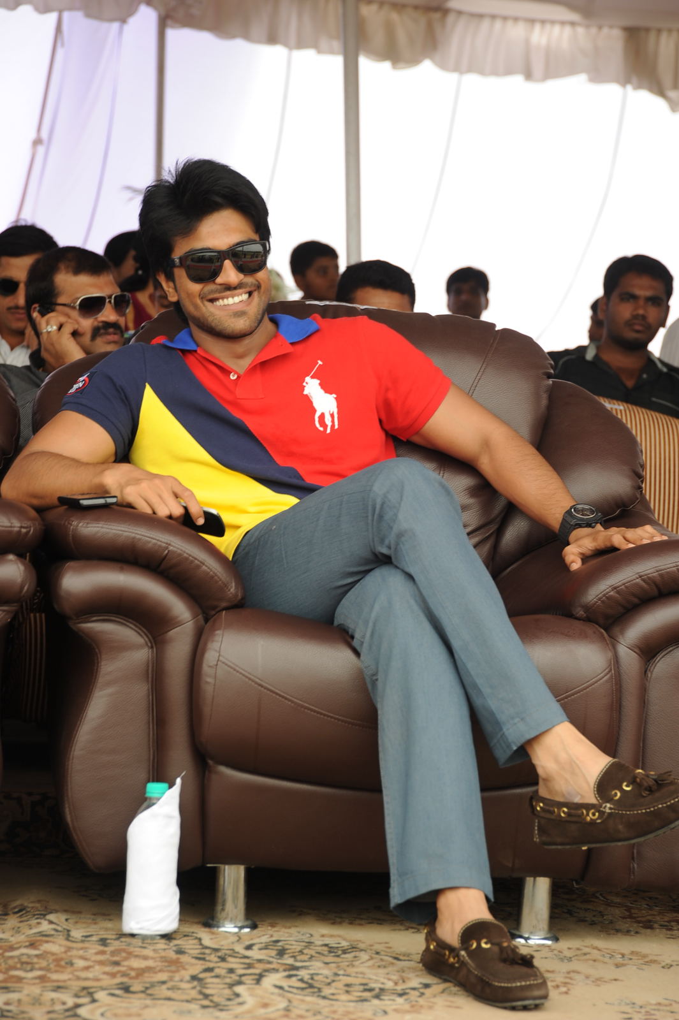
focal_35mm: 100
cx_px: 340
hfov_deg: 13.7
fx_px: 2832
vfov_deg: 20.4
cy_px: 510
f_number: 6.3
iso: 400
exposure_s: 1/125
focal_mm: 100
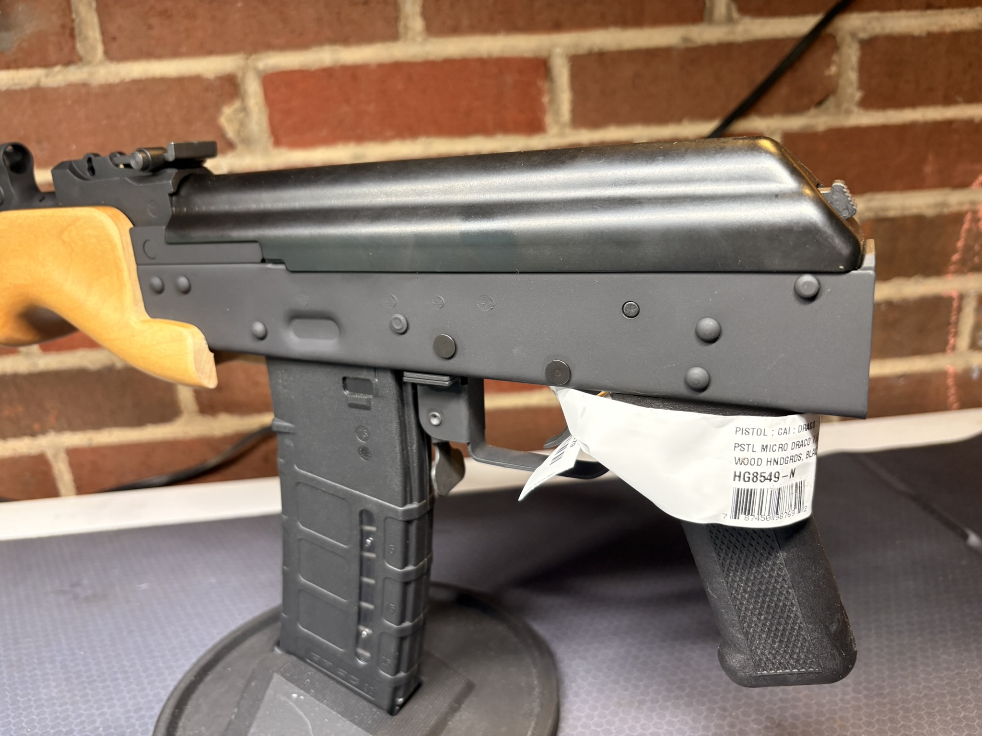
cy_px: 368
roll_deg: +4.3
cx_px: 491
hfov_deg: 67.3
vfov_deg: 53.1
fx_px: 738
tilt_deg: -17.7
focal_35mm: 26
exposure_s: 1/60
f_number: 1.6
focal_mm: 5.96
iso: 125
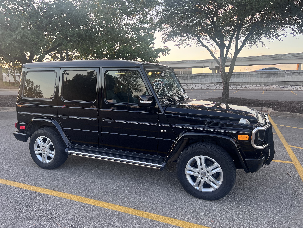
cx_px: 148
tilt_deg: -6.8
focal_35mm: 27
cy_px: 110
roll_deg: +0.9
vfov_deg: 51.3
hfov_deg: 65.3
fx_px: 236
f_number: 1.5
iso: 64
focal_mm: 5.7
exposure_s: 1/165
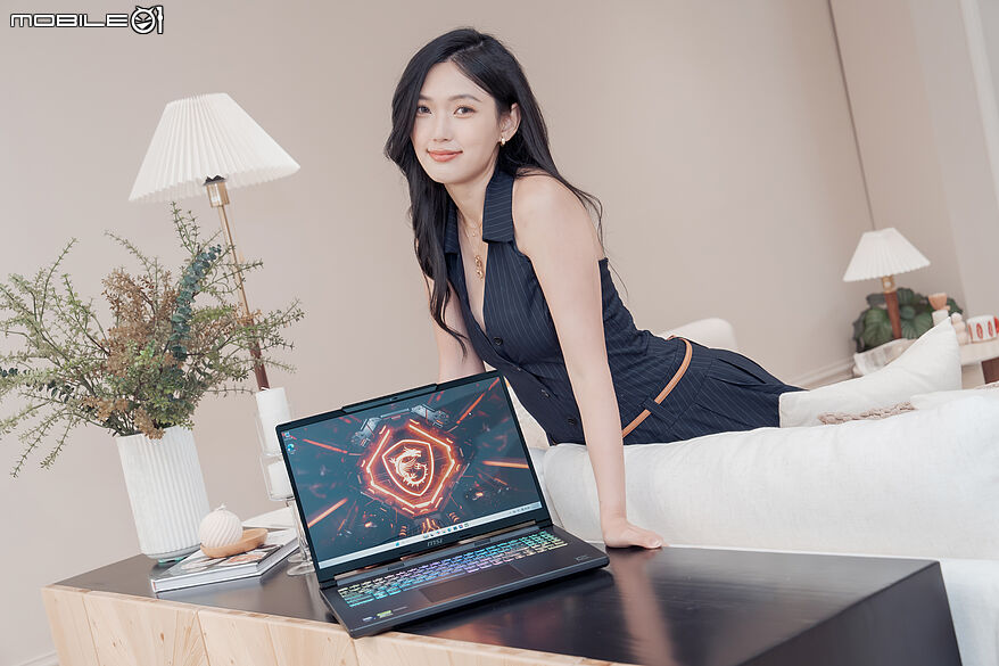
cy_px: 333
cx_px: 500
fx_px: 1526
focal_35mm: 55
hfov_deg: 36.3
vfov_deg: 24.6
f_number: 5.6
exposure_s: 1/60
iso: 1600
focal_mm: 55
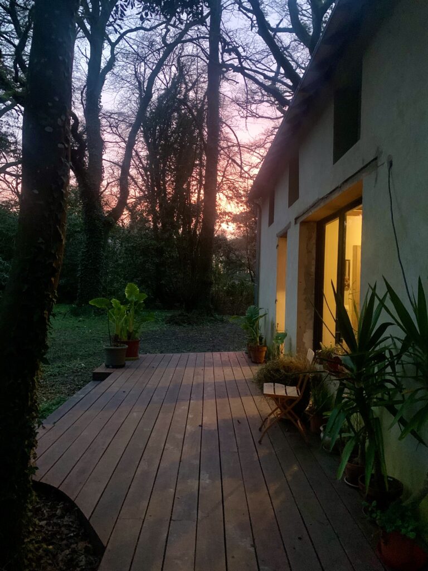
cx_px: 214
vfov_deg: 67.3
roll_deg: -1.9
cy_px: 286
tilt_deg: +0.8
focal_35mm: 26
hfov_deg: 53.1
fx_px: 429
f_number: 1.8
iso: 640
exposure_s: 1/25
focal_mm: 4.25
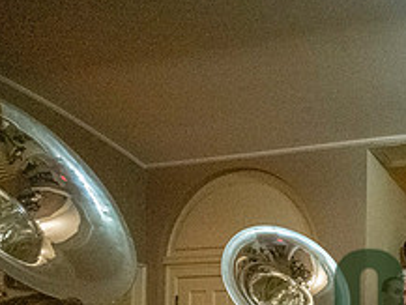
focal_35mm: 36
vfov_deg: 34.2
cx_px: 475
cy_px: 338
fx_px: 422
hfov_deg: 39.1
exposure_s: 1/500
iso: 20000
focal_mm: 14
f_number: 4
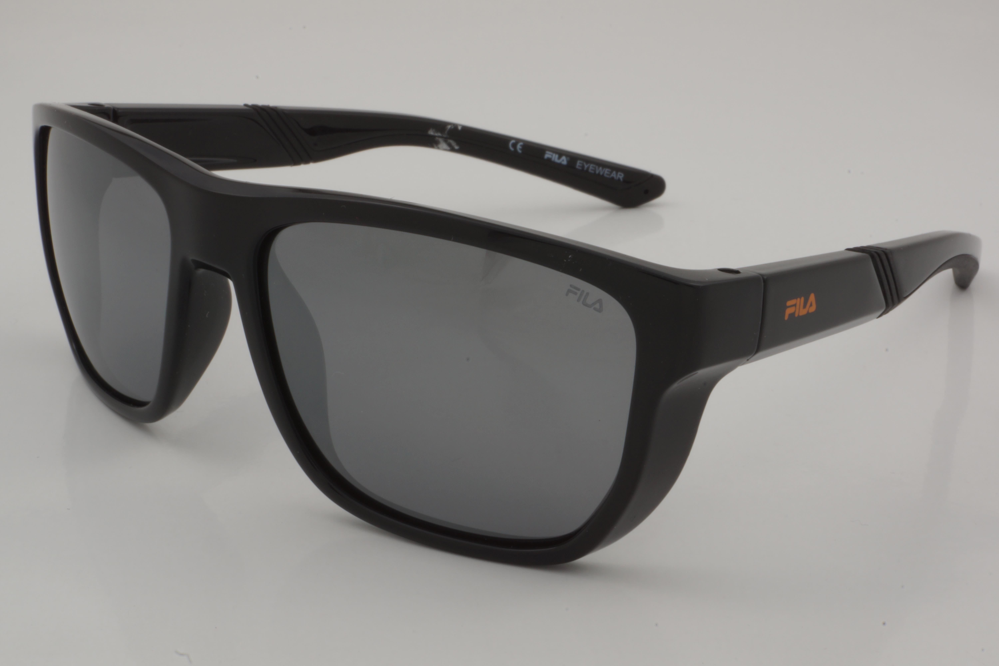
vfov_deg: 20.2
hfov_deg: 29.9
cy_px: 333
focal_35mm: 68
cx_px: 500
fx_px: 1873
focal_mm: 45
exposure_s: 1/3
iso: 100
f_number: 36
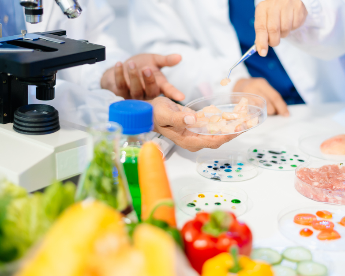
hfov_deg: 26.4
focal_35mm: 72
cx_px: 195
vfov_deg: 21.2
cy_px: 100
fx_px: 735
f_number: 2
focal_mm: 50
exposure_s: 1/160
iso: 250
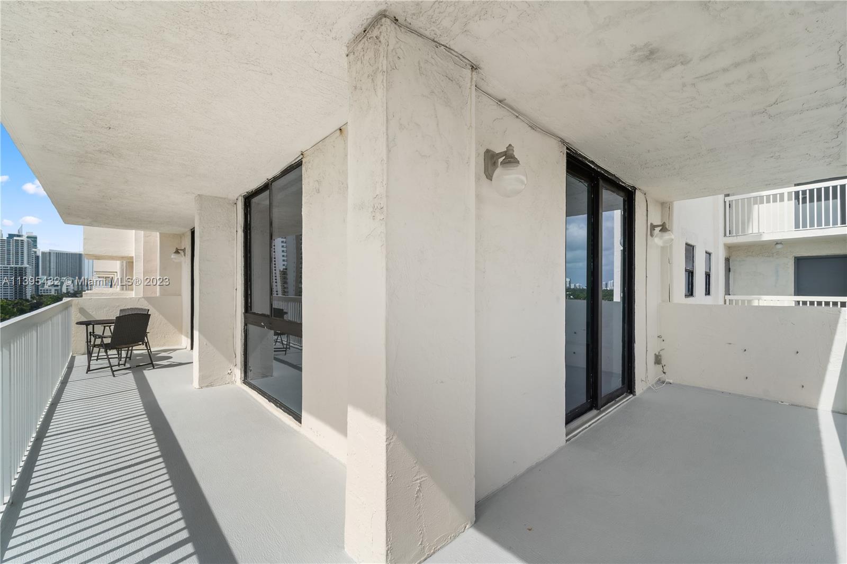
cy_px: 282
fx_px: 329
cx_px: 424
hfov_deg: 104.3
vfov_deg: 81.2
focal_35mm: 14
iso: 200
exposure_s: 1/80
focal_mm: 14
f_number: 13
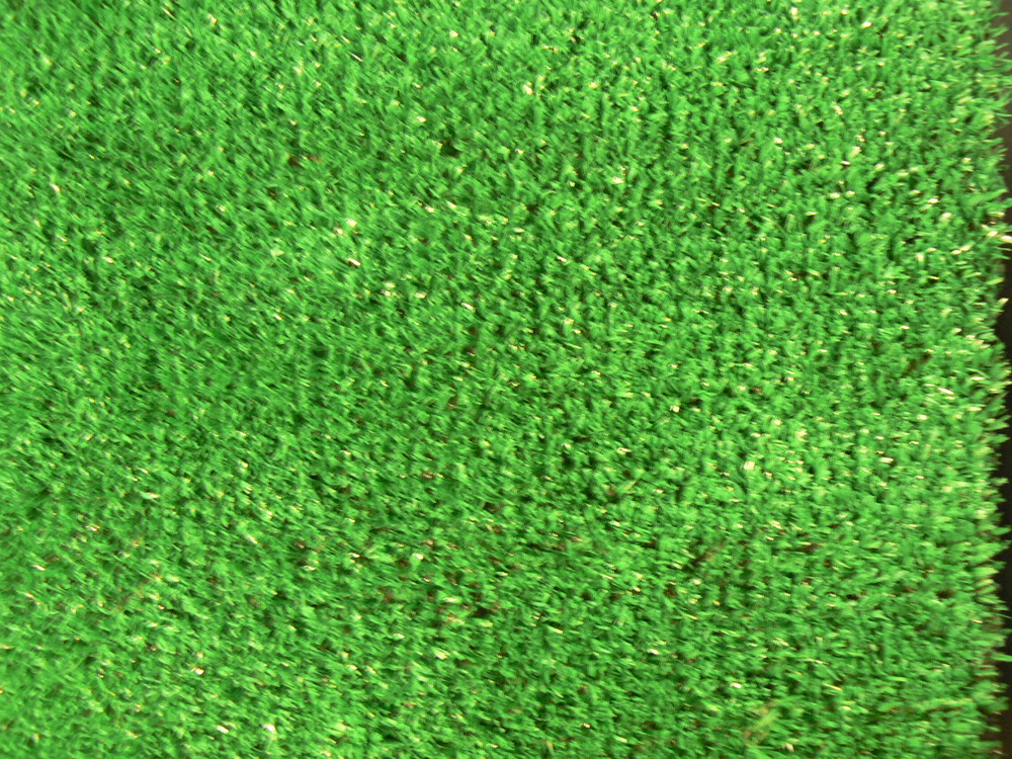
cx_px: 506
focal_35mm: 36
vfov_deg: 39.7
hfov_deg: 51.4
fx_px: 1052
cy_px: 380
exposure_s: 1/4
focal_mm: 6
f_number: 2.8
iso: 200
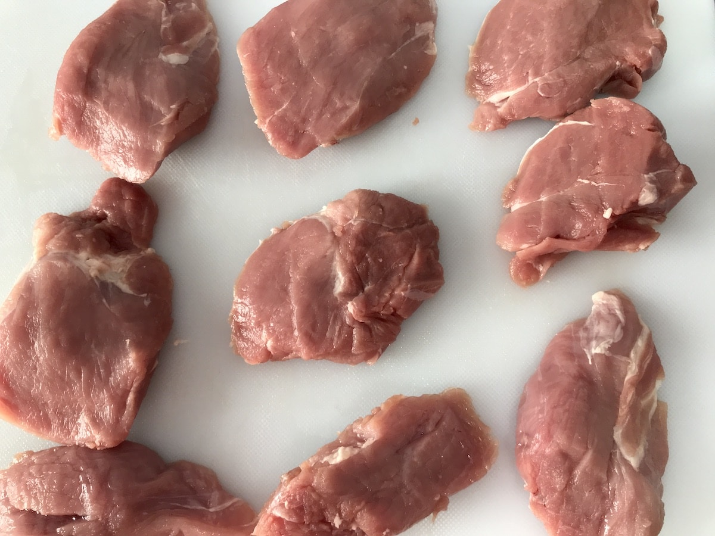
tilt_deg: -79.8
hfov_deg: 63.4
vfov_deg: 49.7
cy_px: 268
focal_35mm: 28
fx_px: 578
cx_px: 358
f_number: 1.8
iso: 40
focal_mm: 3.99
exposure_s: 1/100
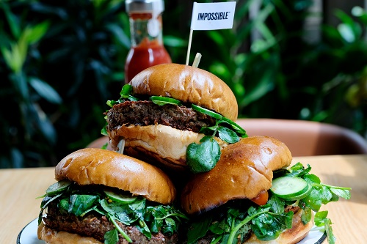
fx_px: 846
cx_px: 184
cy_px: 122
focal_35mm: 83
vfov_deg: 16.4
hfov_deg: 24.5
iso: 400
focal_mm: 55
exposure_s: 1/80
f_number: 5.6
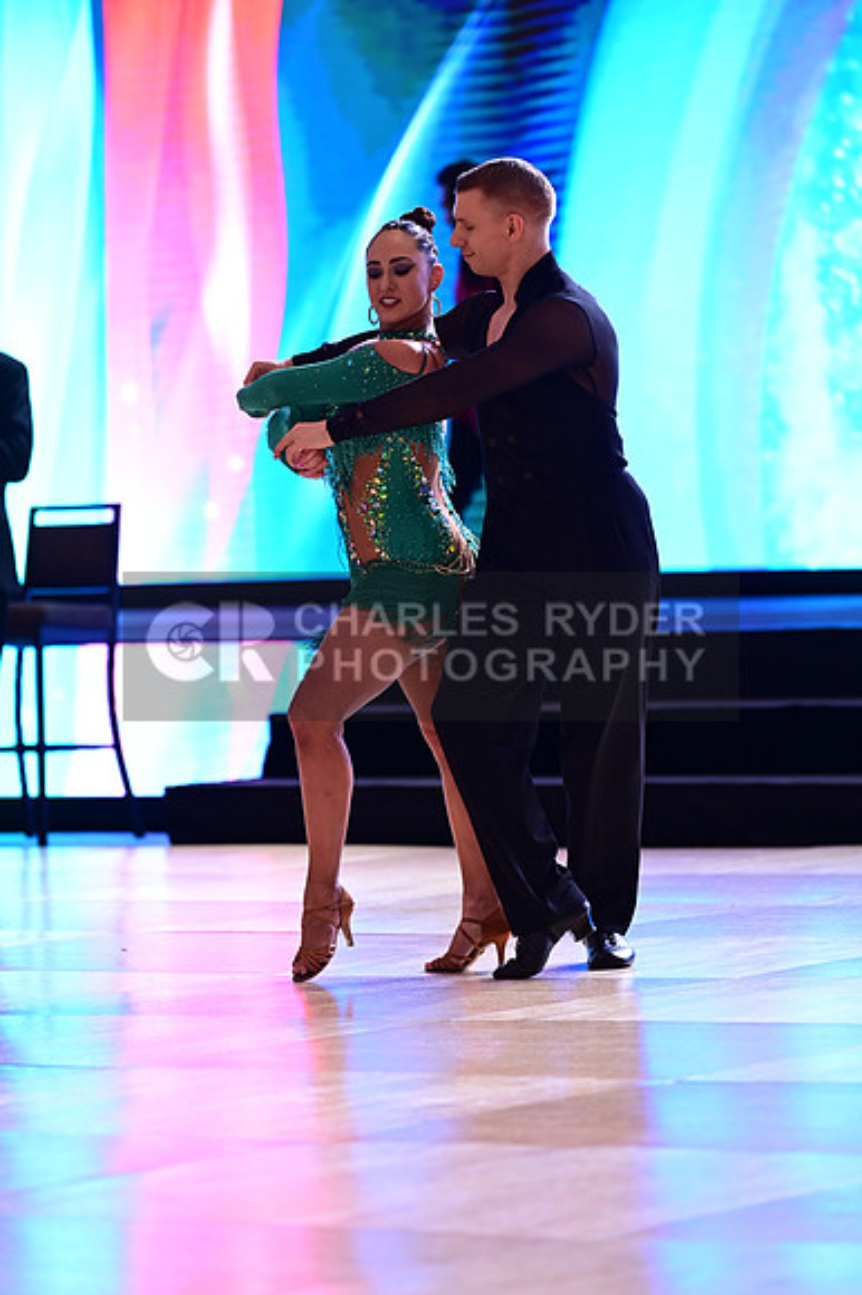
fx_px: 7191
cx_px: 431
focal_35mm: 200
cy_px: 648
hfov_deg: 6.9
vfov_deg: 10.3
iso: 1600
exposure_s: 1/250
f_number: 3.5
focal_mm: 200
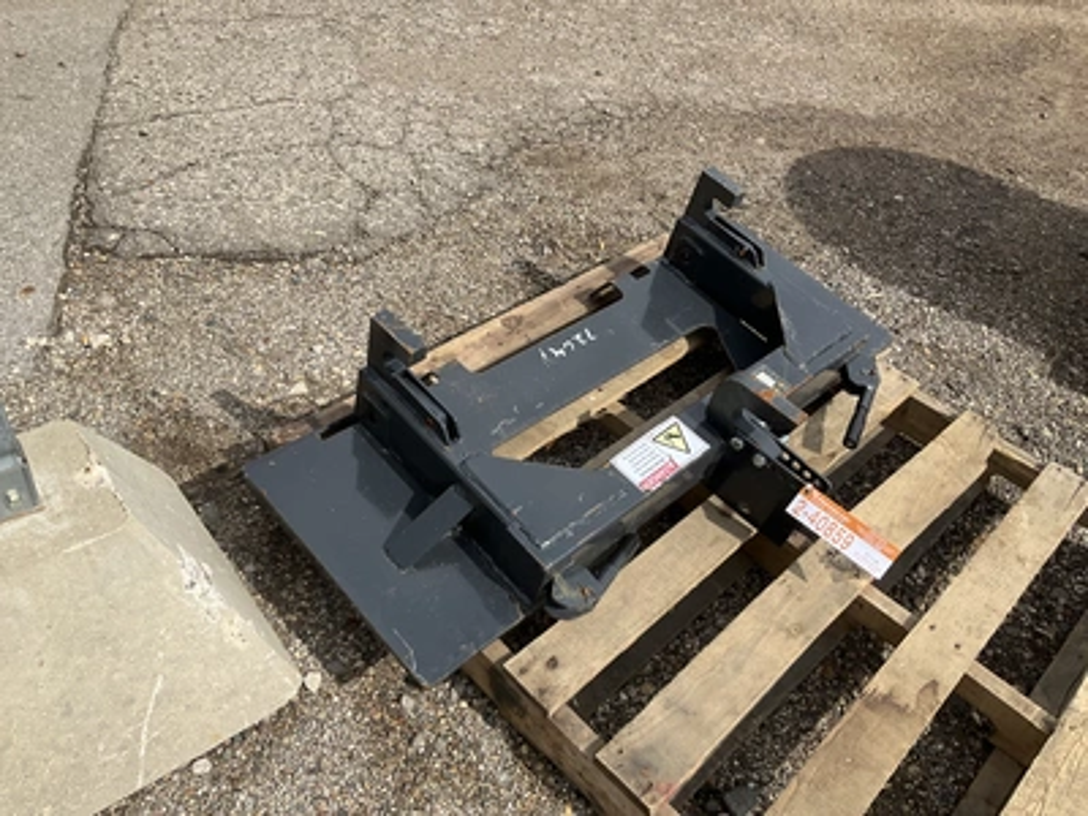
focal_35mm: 29
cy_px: 408
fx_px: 911
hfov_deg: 61.7
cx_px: 544
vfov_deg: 48.2
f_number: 1.8
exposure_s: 1/2058
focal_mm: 3
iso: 25
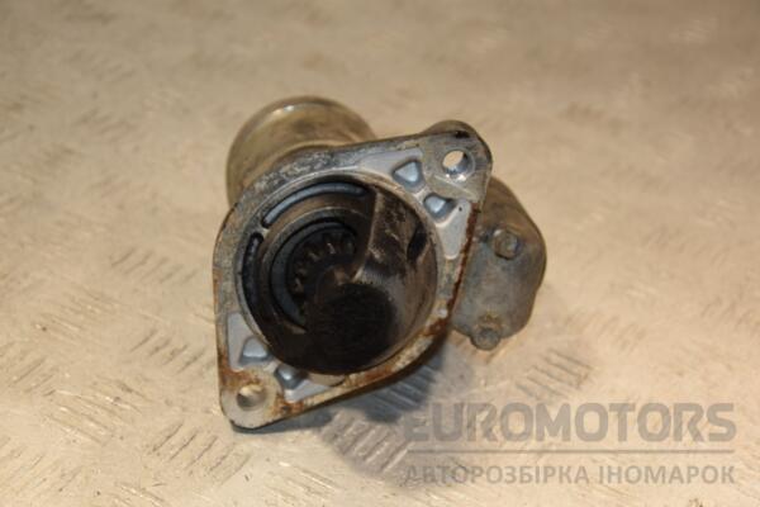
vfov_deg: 15.7
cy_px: 254
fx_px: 1837
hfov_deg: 23.4
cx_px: 380
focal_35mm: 87
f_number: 5.3
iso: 800
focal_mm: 58
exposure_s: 1/200
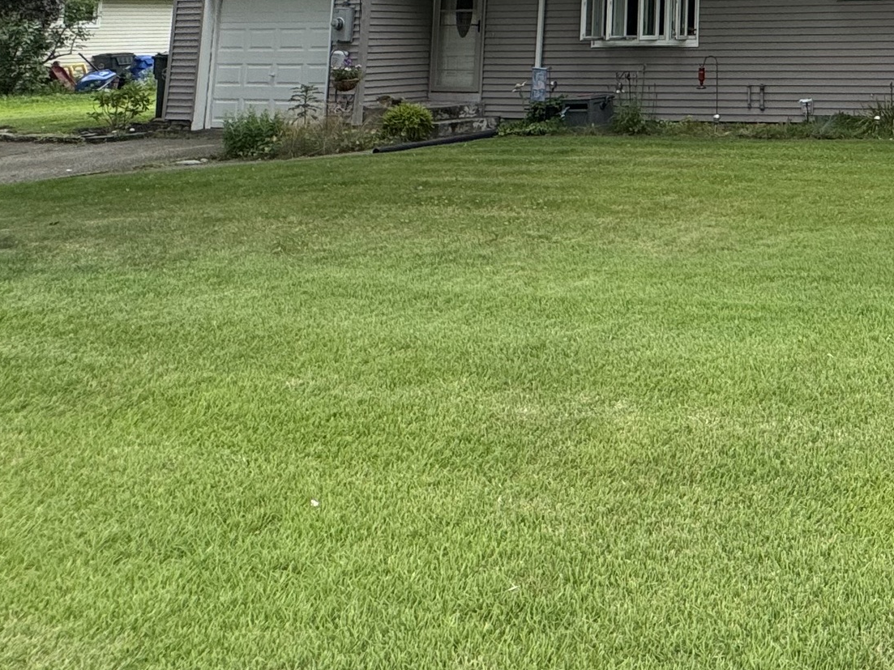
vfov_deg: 31.5
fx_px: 1007
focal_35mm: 39
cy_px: -112
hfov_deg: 39.5
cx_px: 975
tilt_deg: +7.3
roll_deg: +0.3
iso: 50
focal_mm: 2.22
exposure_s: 1/932
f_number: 2.2
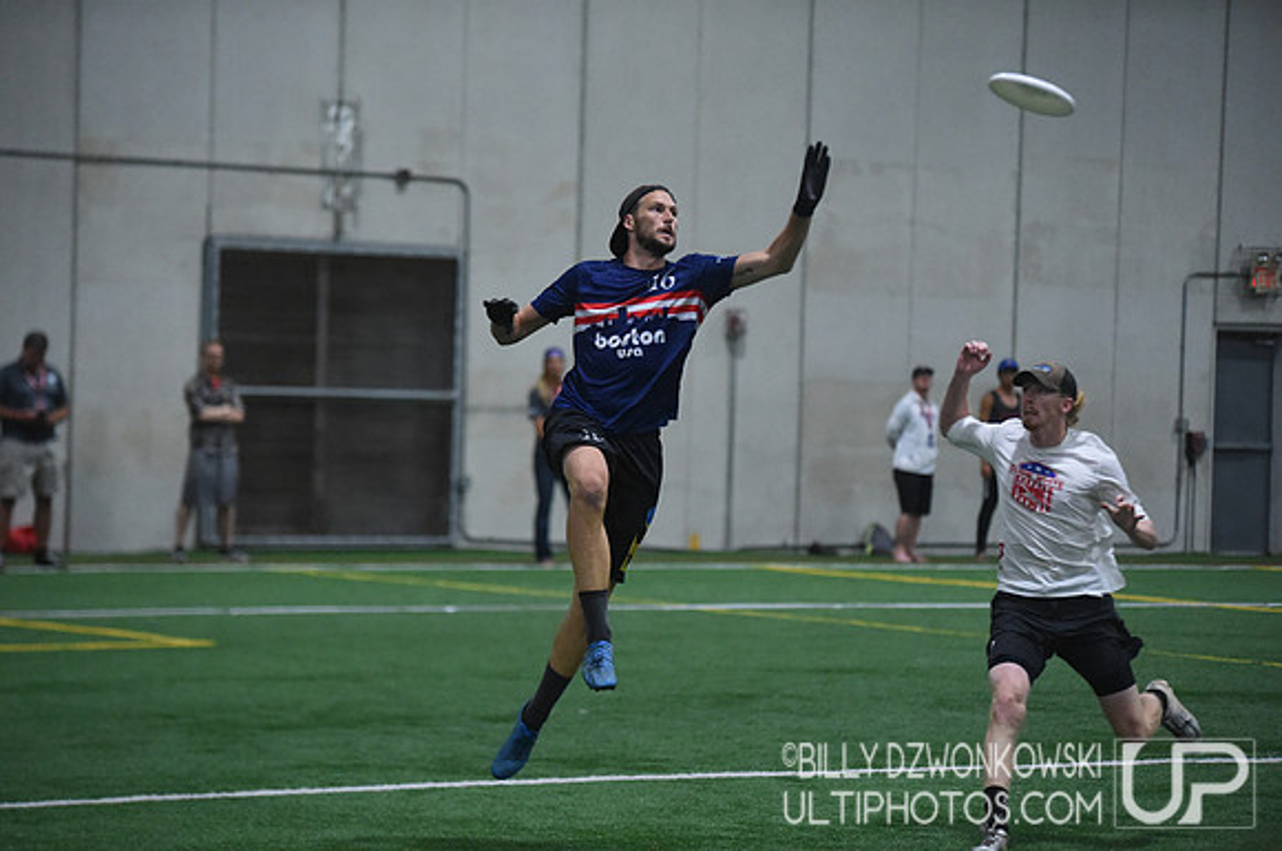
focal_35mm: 140
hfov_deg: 14.7
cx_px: 641
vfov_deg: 9.8
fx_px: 4979
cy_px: 426
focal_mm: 140
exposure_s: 1/640
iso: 10000
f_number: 2.8
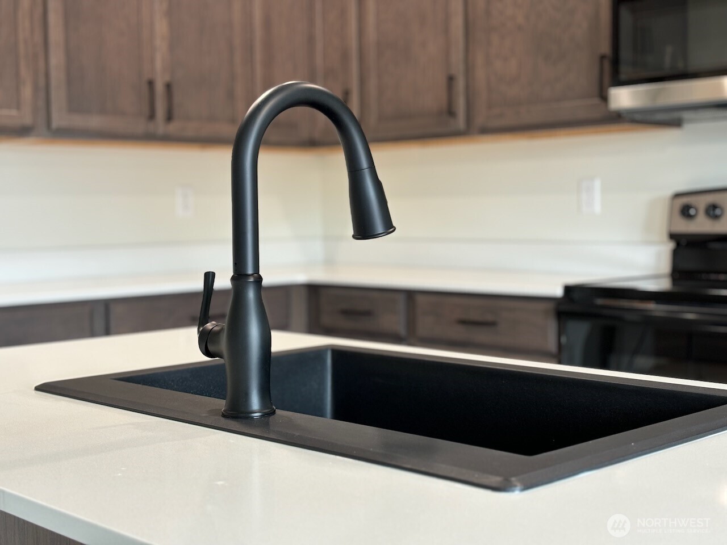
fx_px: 1092
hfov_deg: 36.8
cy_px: 272
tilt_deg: -2.6
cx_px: 364
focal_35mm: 52
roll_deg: +1.1
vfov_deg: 28.0
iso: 80
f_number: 1.6
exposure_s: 1/60
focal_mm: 5.96
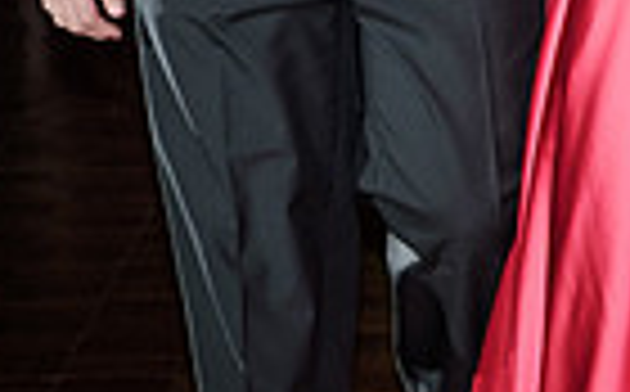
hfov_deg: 6.4
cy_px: -162
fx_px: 5520
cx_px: 1022
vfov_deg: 4.0
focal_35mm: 322
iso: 200
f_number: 2.8
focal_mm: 47
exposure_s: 1/125
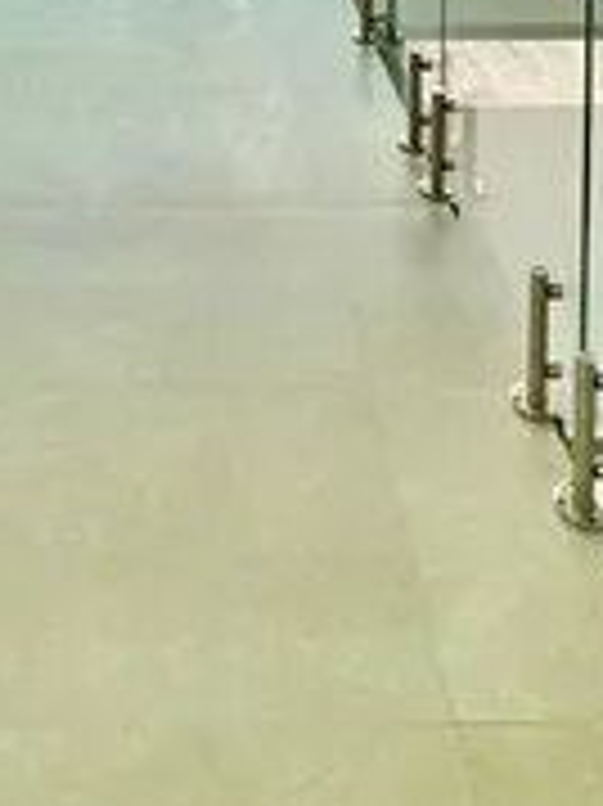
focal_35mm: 47
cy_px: -302
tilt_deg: -4.6
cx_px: 194
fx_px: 1093
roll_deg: -0.7
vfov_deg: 29.9
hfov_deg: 30.6
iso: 80
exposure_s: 1/120
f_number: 2.2
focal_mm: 2.22
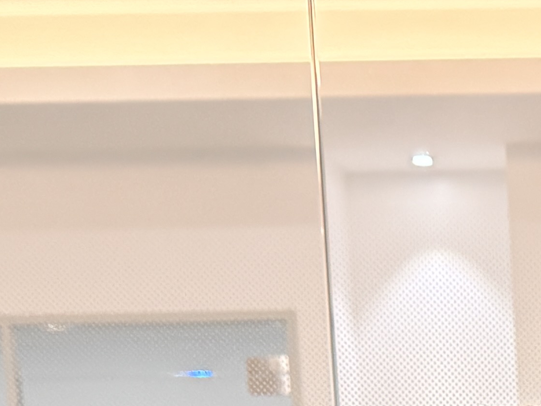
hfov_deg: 14.9
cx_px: 795
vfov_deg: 10.2
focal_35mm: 123
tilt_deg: -12.2
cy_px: 1037
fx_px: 1922
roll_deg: +0.9
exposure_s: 1/120
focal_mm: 6.76
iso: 125
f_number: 1.78
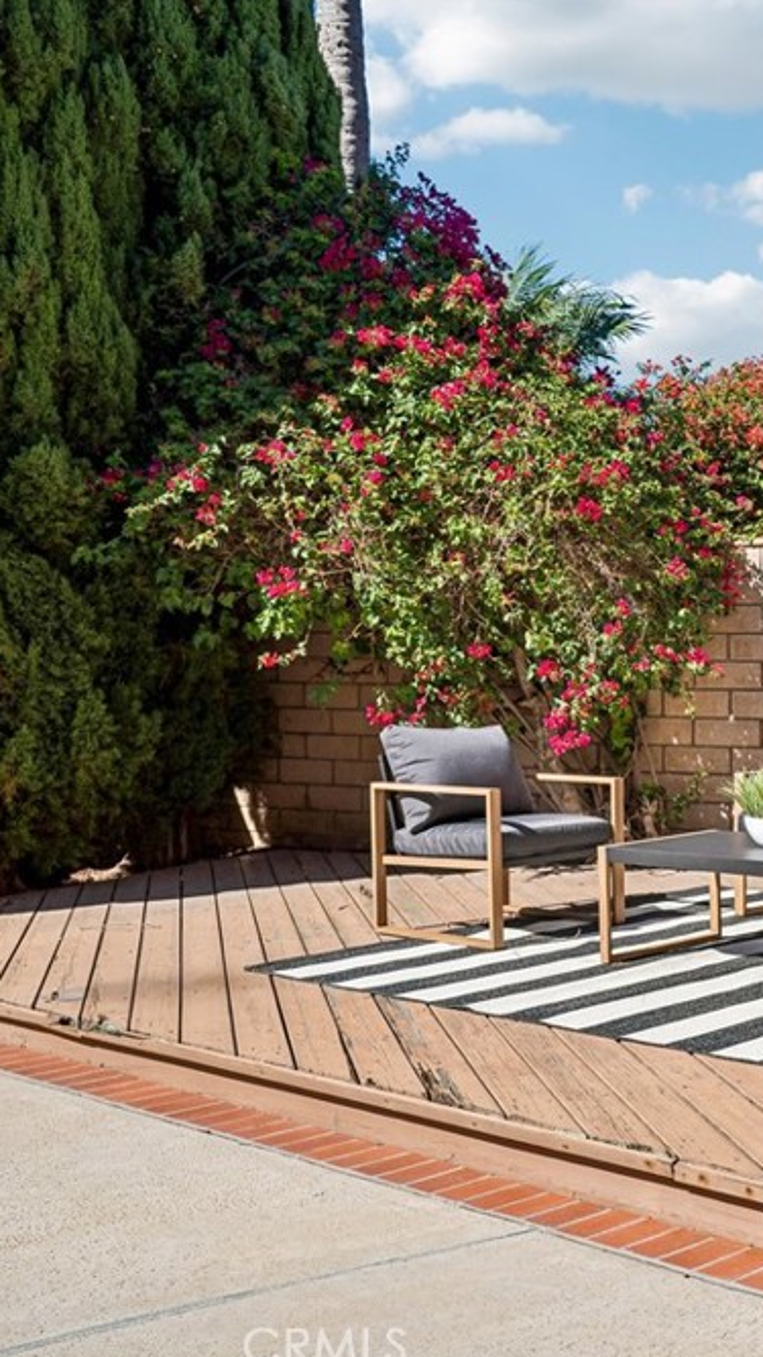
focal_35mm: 45
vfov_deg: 45.5
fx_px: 1619
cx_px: 859
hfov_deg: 24.6
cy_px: 682
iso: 100
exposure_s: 1/400
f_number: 8
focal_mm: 28
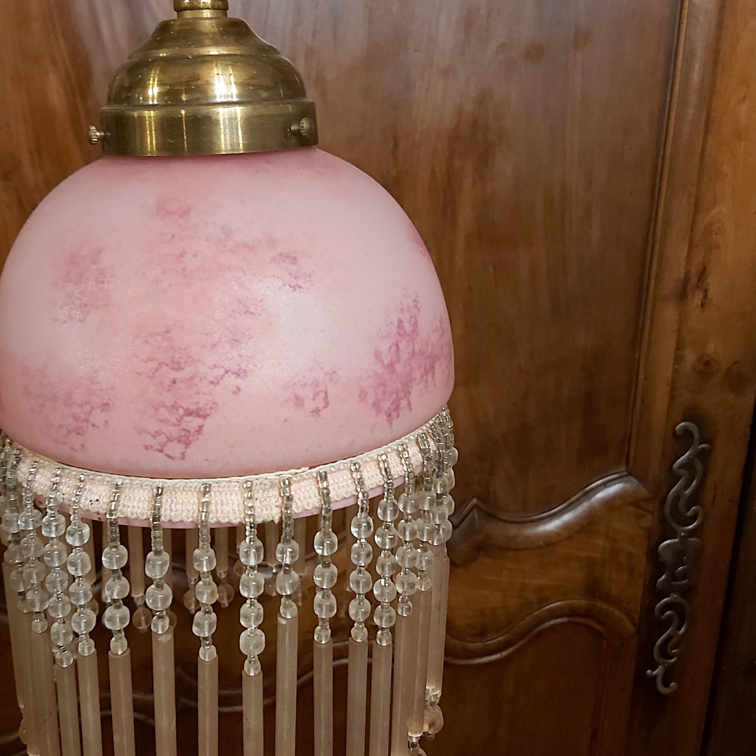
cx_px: 321
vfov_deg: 46.0
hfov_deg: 45.9
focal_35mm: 36
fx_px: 890
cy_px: 399
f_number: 1.7
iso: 500
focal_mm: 3.92
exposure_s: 1/25
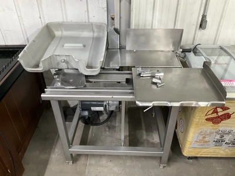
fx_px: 197
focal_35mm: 29
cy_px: 88
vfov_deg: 48.2
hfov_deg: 61.7
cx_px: 118
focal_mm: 3
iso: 250
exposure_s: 1/40
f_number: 1.8
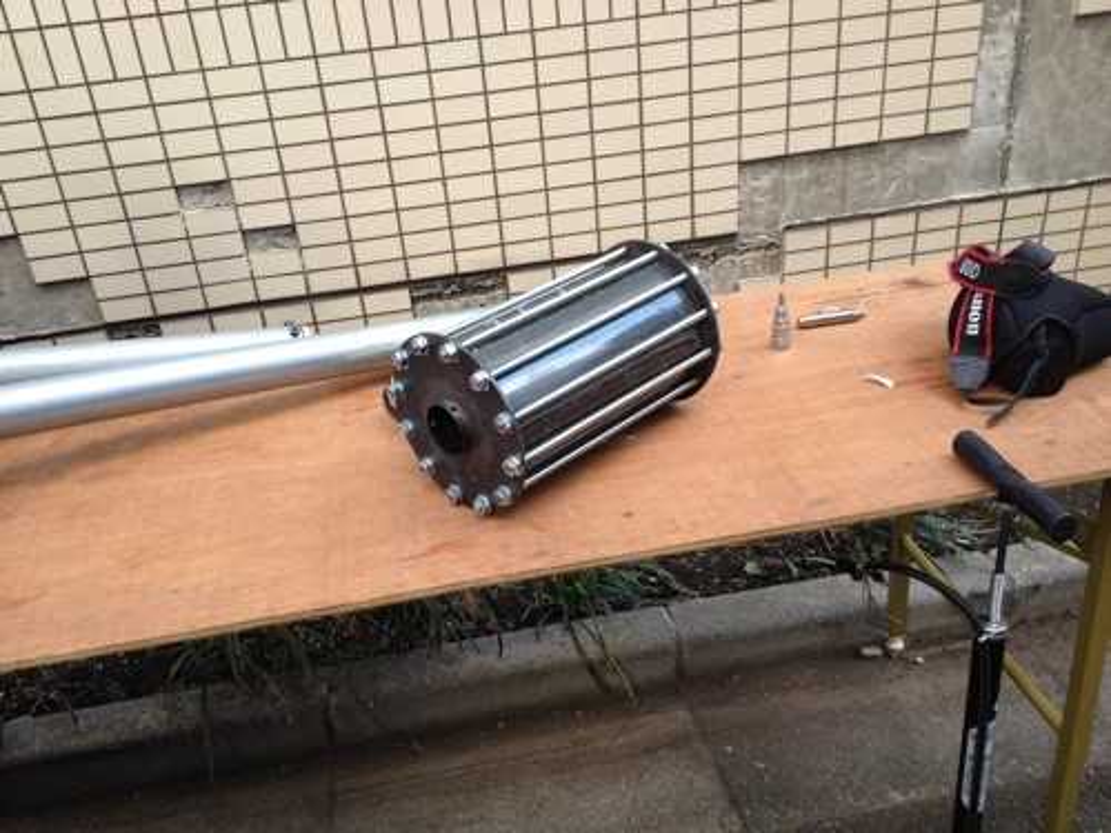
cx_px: 556
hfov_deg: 52.6
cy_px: 416
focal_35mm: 35
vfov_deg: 40.7
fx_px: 1123
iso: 80
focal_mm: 4.28
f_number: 2.4
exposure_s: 1/60
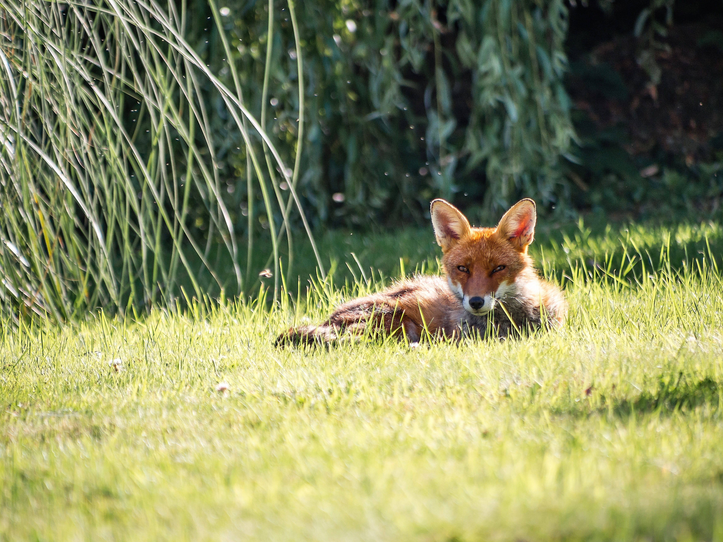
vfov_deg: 3.7
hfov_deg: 4.9
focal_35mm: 401
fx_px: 8375
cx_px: 362
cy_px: 271
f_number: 5.6
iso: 200
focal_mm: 200
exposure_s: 1/500
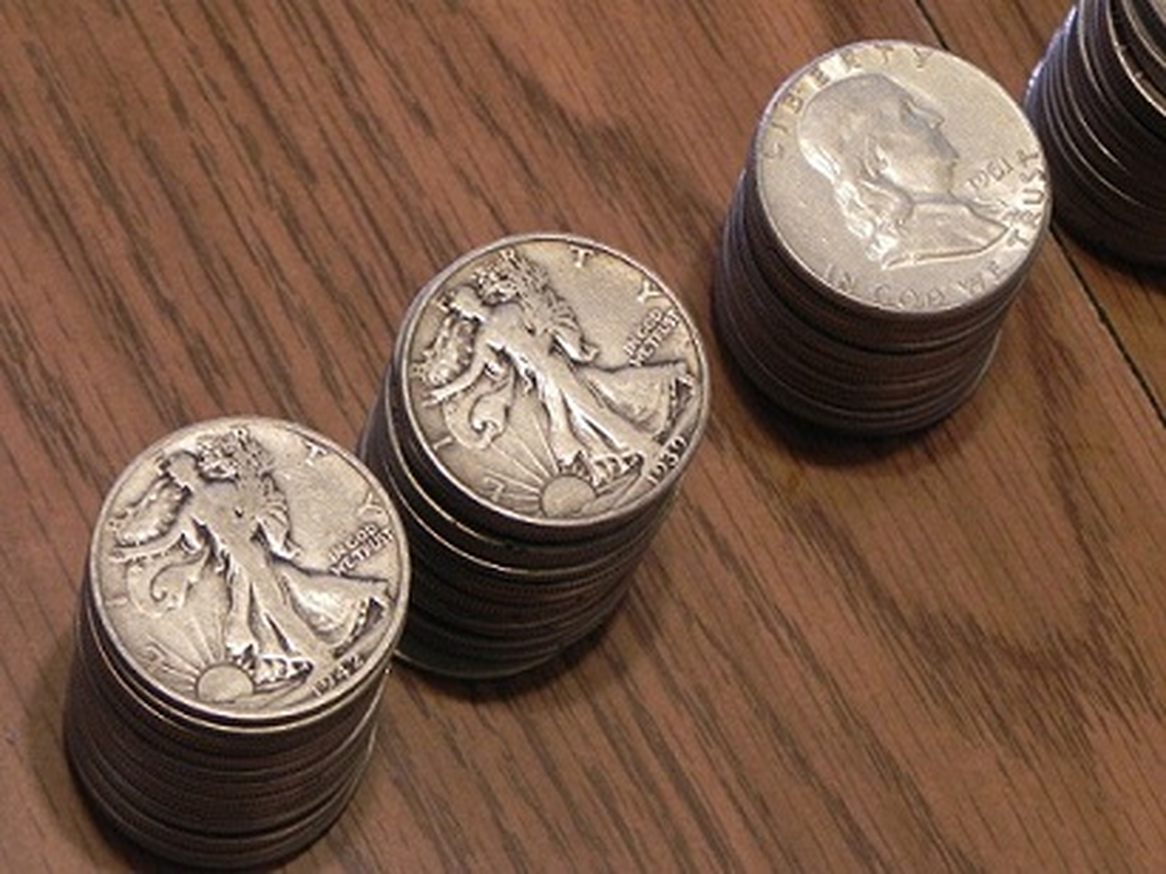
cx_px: 583
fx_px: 5455
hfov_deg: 12.2
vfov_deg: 9.2
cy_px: 437
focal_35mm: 162
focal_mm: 28.8
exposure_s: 1/18.7
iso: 400
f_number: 4.5
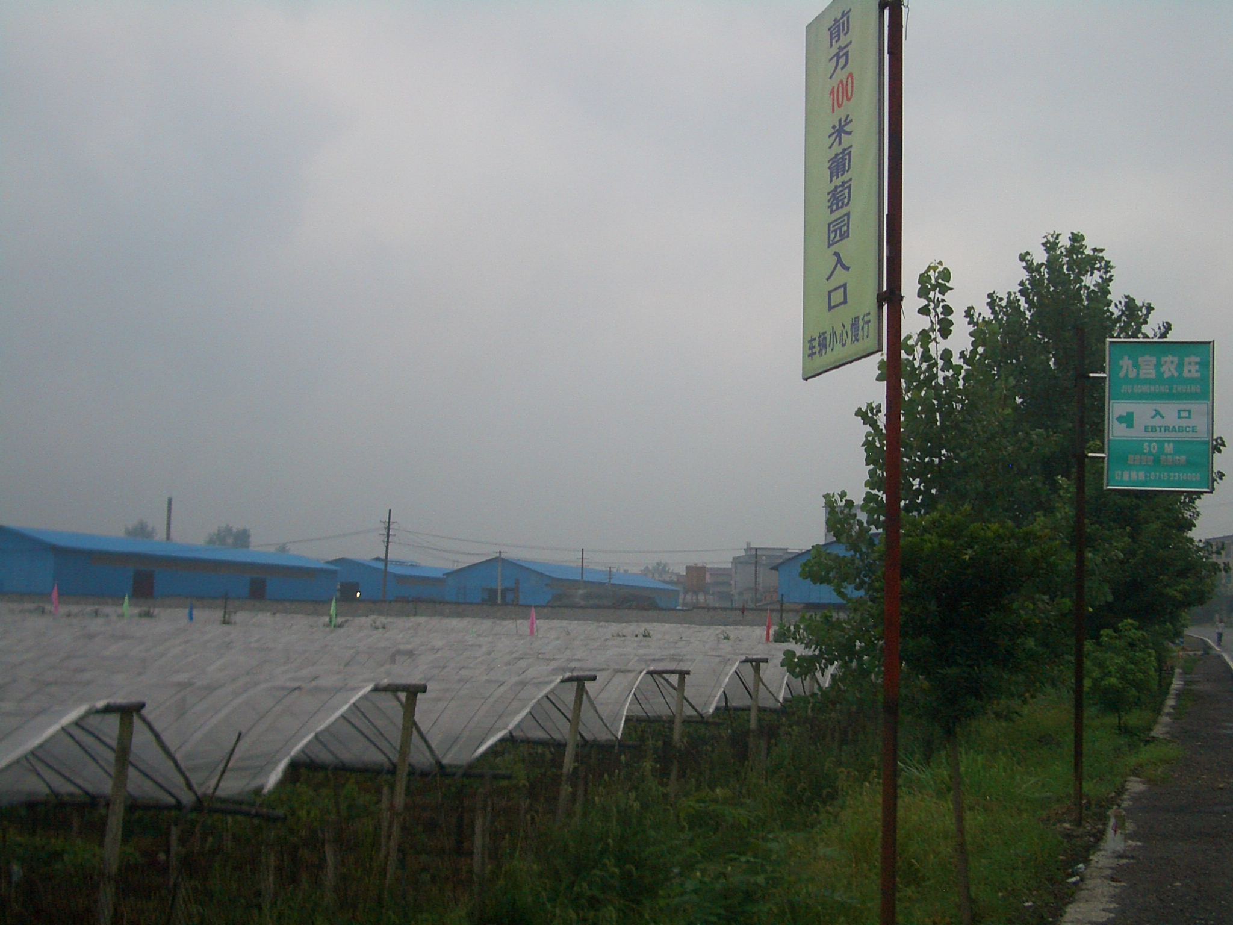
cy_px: 462
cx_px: 616
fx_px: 1460
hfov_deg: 45.8
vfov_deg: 35.1
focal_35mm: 41
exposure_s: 1/80
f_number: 2.8
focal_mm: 6.8
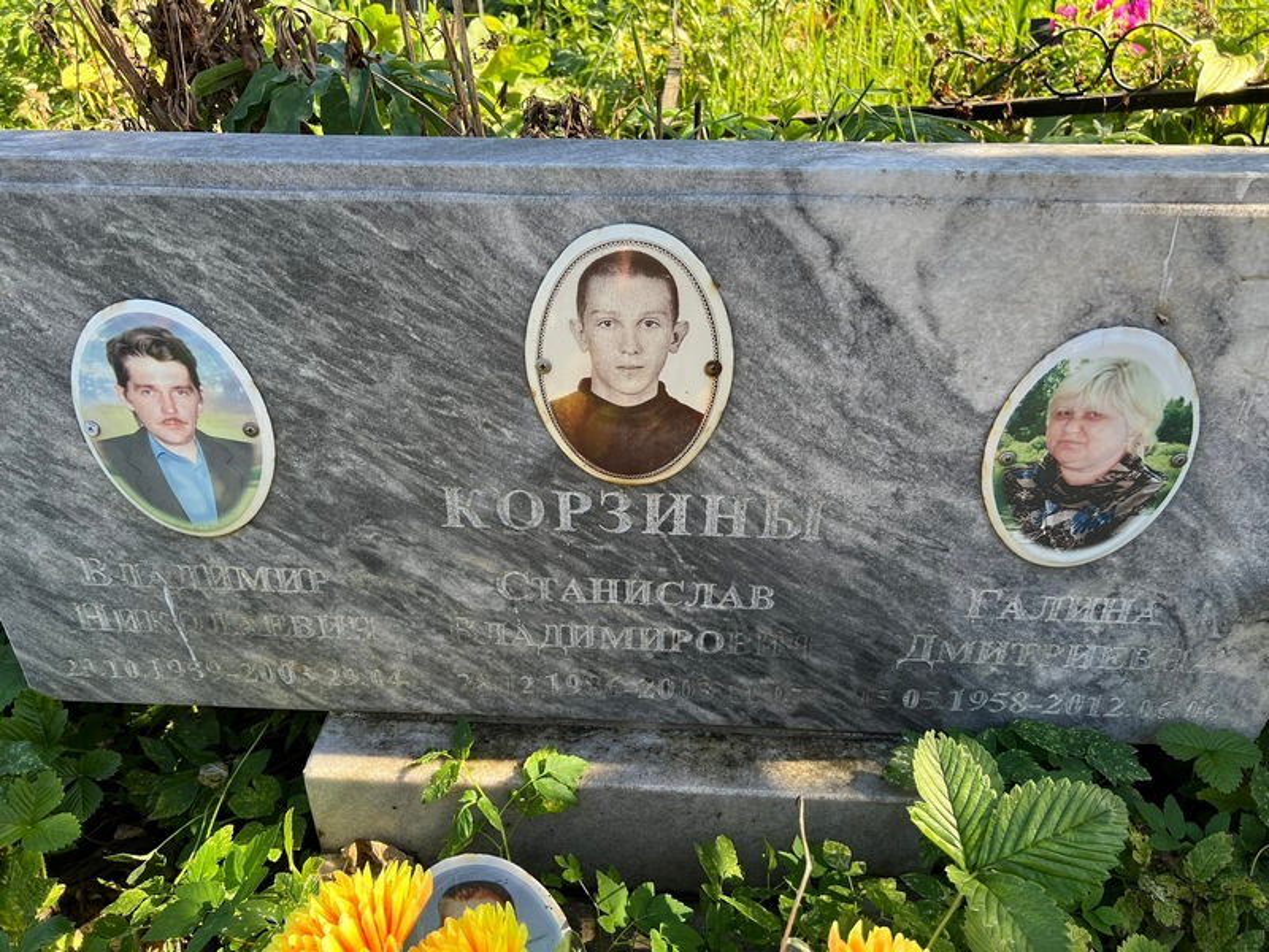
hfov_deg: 67.3
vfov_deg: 53.1
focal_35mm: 26
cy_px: 476
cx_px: 634
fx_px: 953
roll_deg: +6.1
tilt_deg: -30.9
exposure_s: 1/518
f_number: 1.5
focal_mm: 5.7
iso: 50
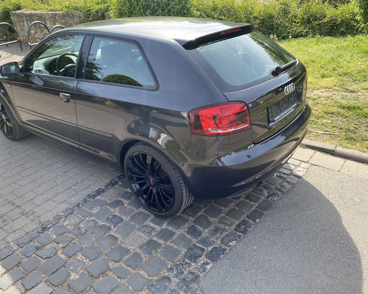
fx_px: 305
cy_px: 148
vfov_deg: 51.5
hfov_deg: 62.2
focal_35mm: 28
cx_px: 184
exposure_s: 1/546
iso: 32
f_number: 1.8
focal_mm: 4.25
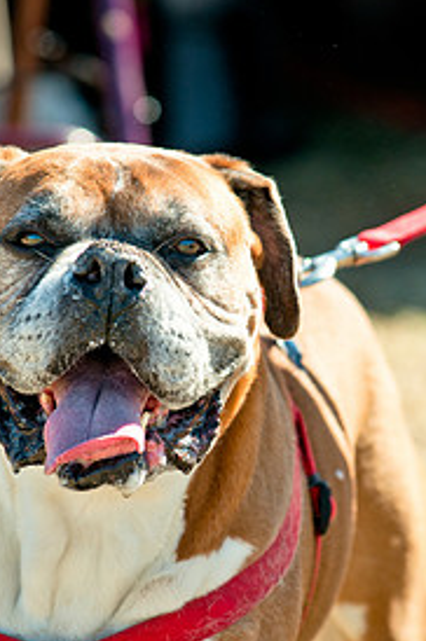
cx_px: 221
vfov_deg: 4.2
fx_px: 8754
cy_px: 365
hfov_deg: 2.8
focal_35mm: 492
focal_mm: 200
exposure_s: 1/640
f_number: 5
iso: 200
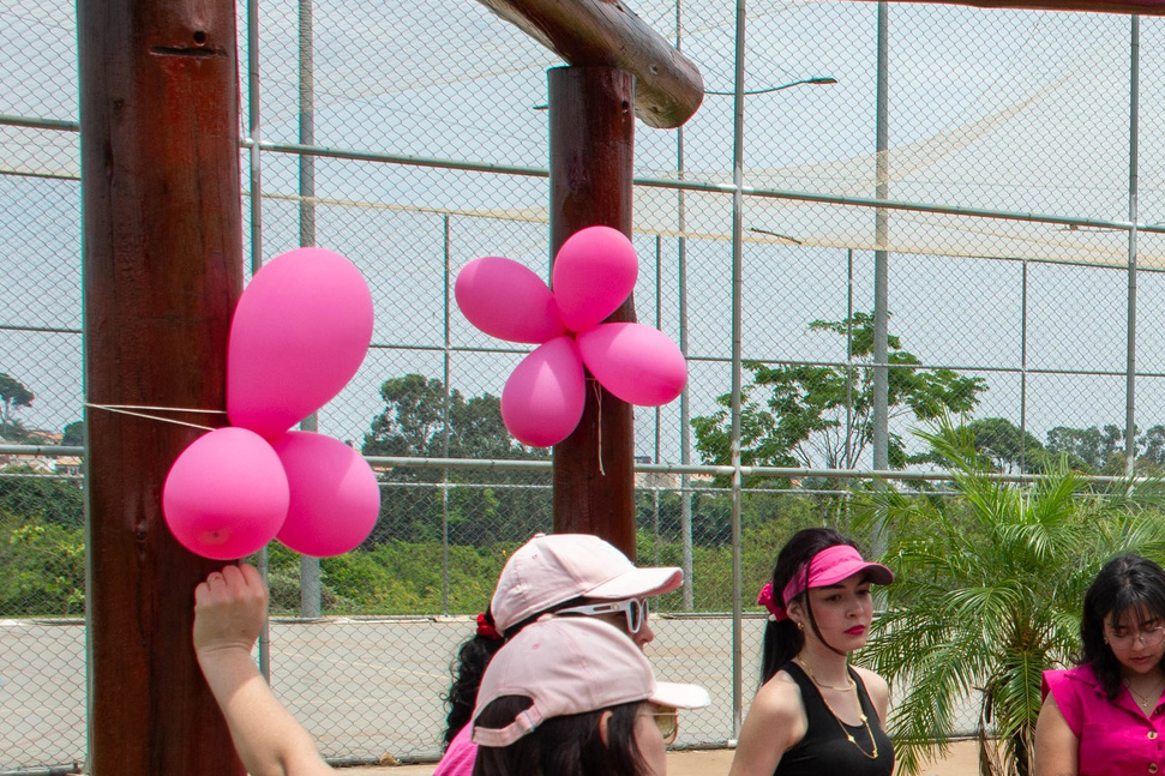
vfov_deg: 15.5
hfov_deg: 21.8
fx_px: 2815
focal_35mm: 87
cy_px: 748
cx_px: 1356
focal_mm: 22
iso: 200
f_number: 5.6
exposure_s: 1/800
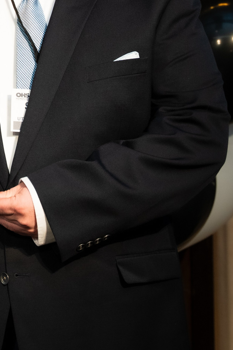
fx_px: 1592
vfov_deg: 12.4
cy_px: 21
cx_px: -155
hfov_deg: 8.1
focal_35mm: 164
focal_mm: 48
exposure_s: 1/160
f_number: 2.8
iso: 1250
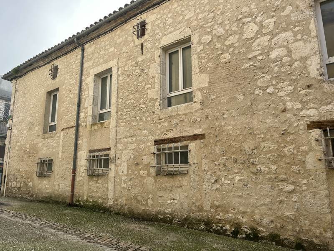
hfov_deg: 67.3
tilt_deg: +11.2
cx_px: 167
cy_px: 126
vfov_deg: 53.1
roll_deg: +0.7
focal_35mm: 26
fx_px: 251
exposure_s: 1/1325
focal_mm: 5.1
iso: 50
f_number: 1.6
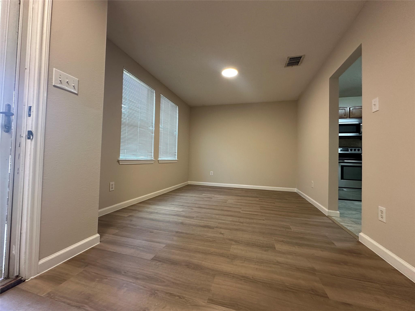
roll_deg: -1.2
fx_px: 168
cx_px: 208
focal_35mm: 14
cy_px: 156
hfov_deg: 102.1
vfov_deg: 85.7
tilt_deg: +2.6
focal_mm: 2.22
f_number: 2.2
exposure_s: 1/120
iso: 200
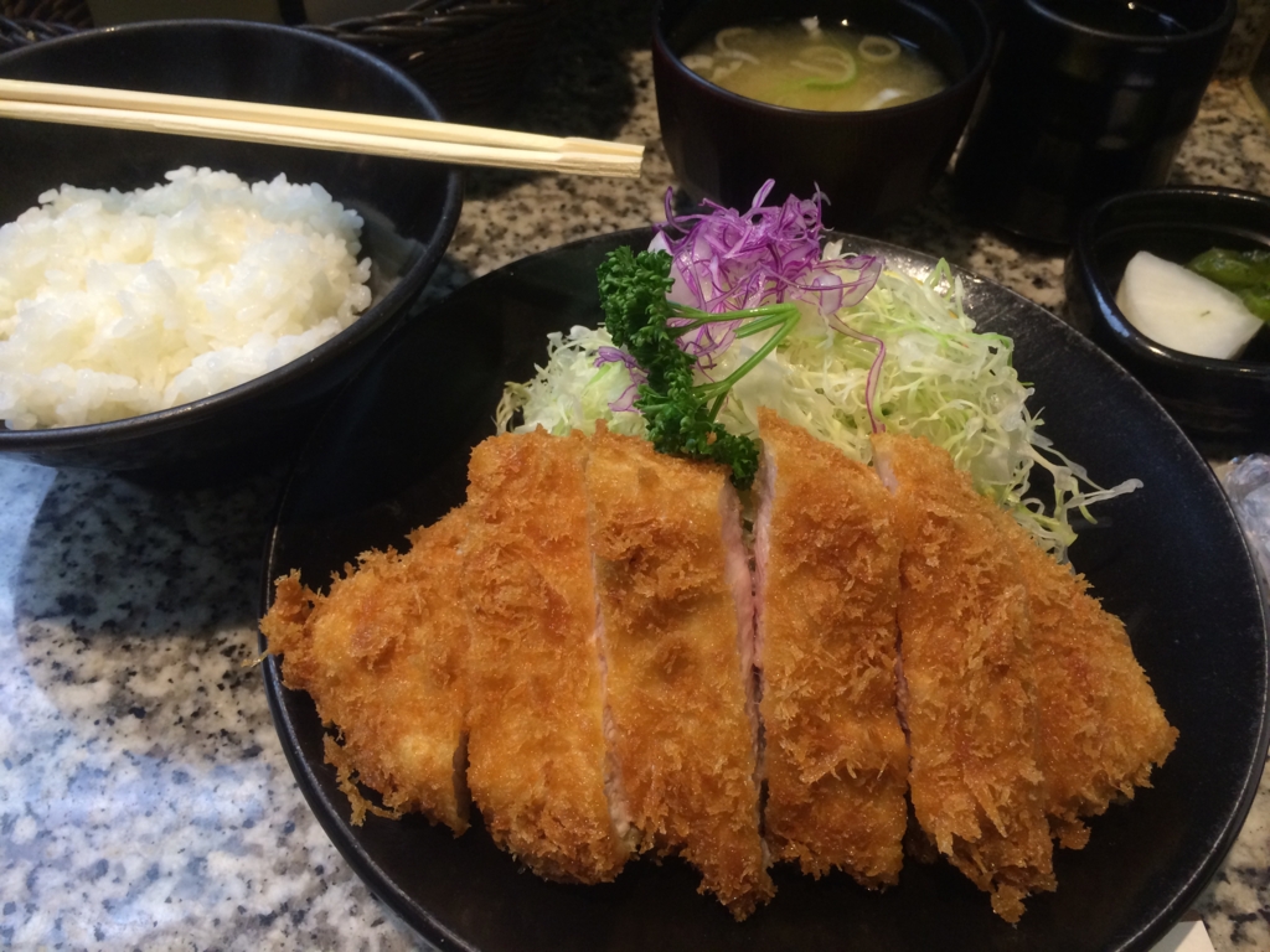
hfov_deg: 60.0
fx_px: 1101
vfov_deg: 46.8
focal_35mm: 30
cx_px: 635
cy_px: 476
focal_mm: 4.12
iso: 80
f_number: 2.2
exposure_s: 1/33
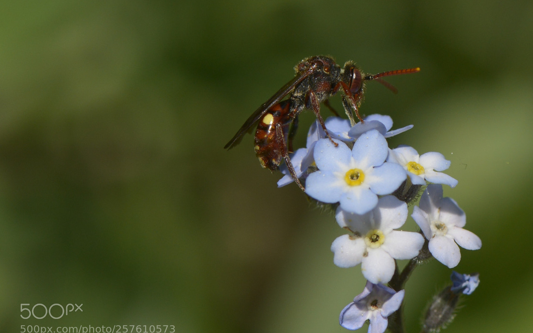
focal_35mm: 108
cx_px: 268
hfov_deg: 19.3
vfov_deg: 12.1
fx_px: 1569
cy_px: 176
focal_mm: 105
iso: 400
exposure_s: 1/1600
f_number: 9
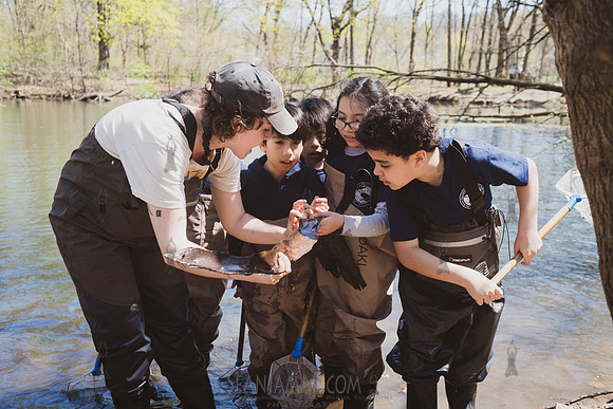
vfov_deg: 37.4
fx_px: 603
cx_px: 306
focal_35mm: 35
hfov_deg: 53.9
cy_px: 204
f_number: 4.5
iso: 200
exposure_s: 1/250
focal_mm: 35
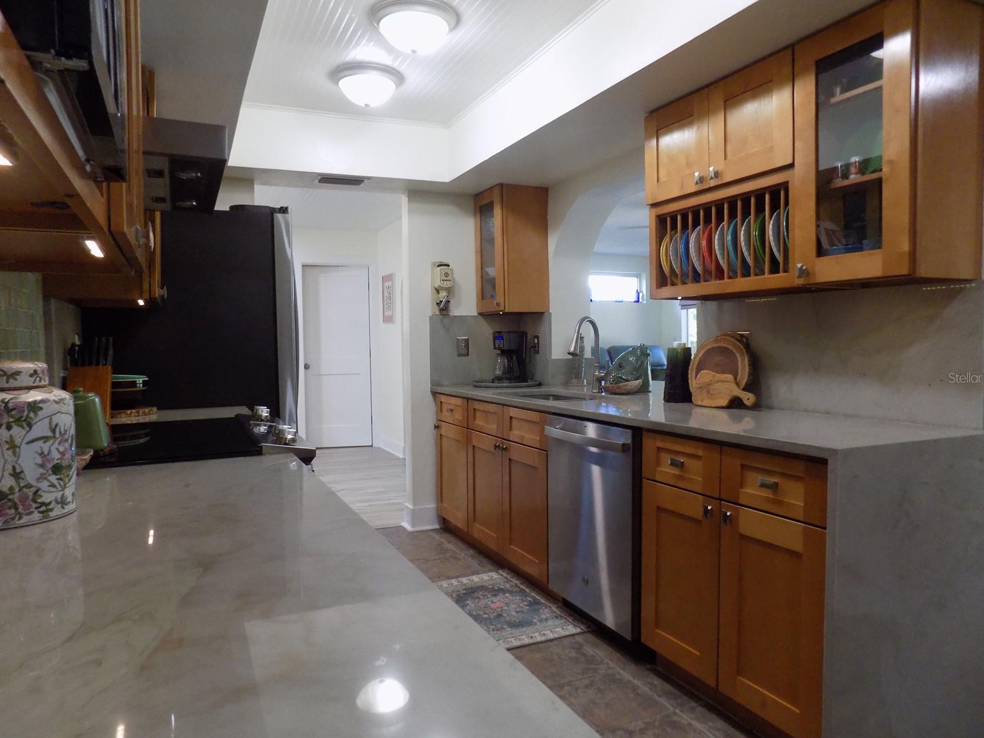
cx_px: 496
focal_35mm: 24
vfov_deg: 56.8
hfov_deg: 71.6
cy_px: 377
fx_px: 682
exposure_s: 1/30
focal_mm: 4
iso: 280
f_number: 3.1
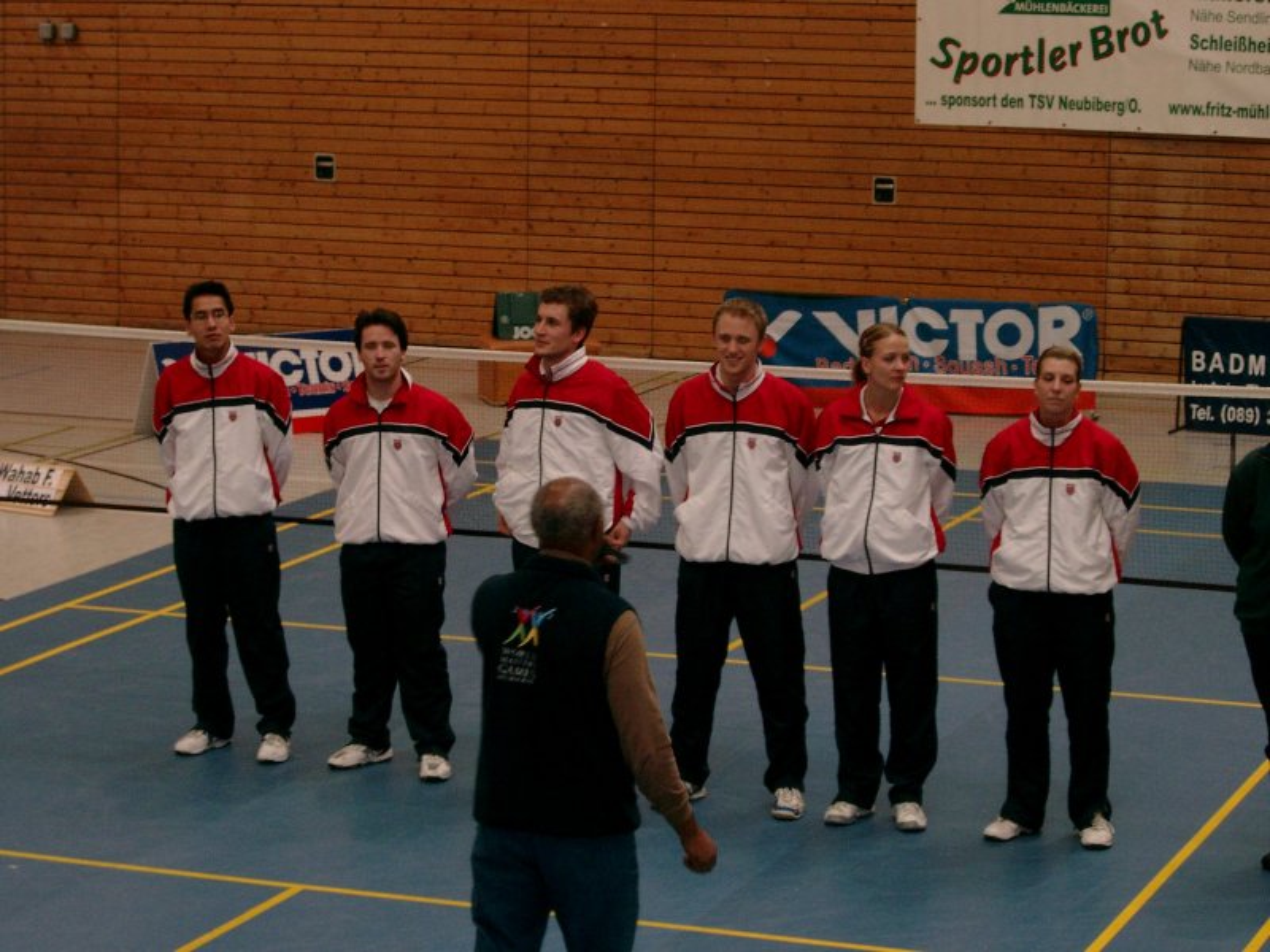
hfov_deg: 17.6
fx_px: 4109
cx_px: 635
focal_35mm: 112
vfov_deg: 13.2
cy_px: 476
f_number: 4.8
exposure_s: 1/60
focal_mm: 22.8
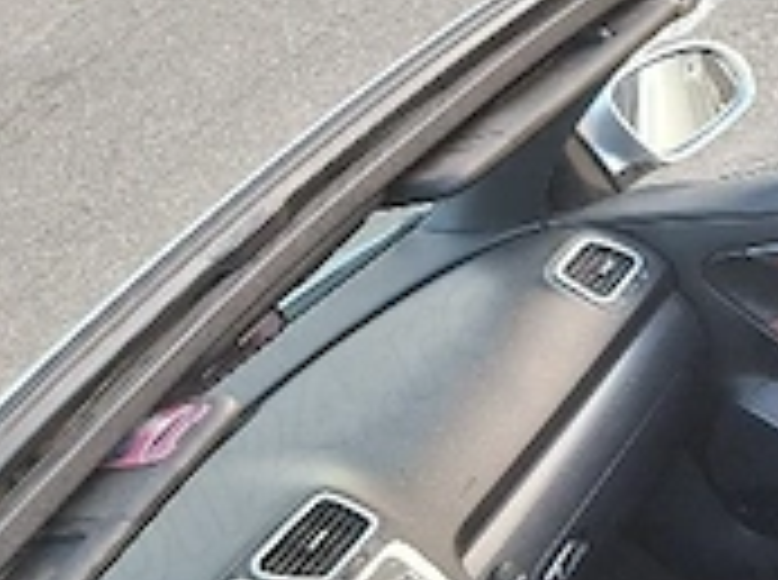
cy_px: 508
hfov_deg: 21.3
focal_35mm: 80
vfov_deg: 18.1
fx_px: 1794
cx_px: 1106
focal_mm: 5.54
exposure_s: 1/100
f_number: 1.8
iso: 100
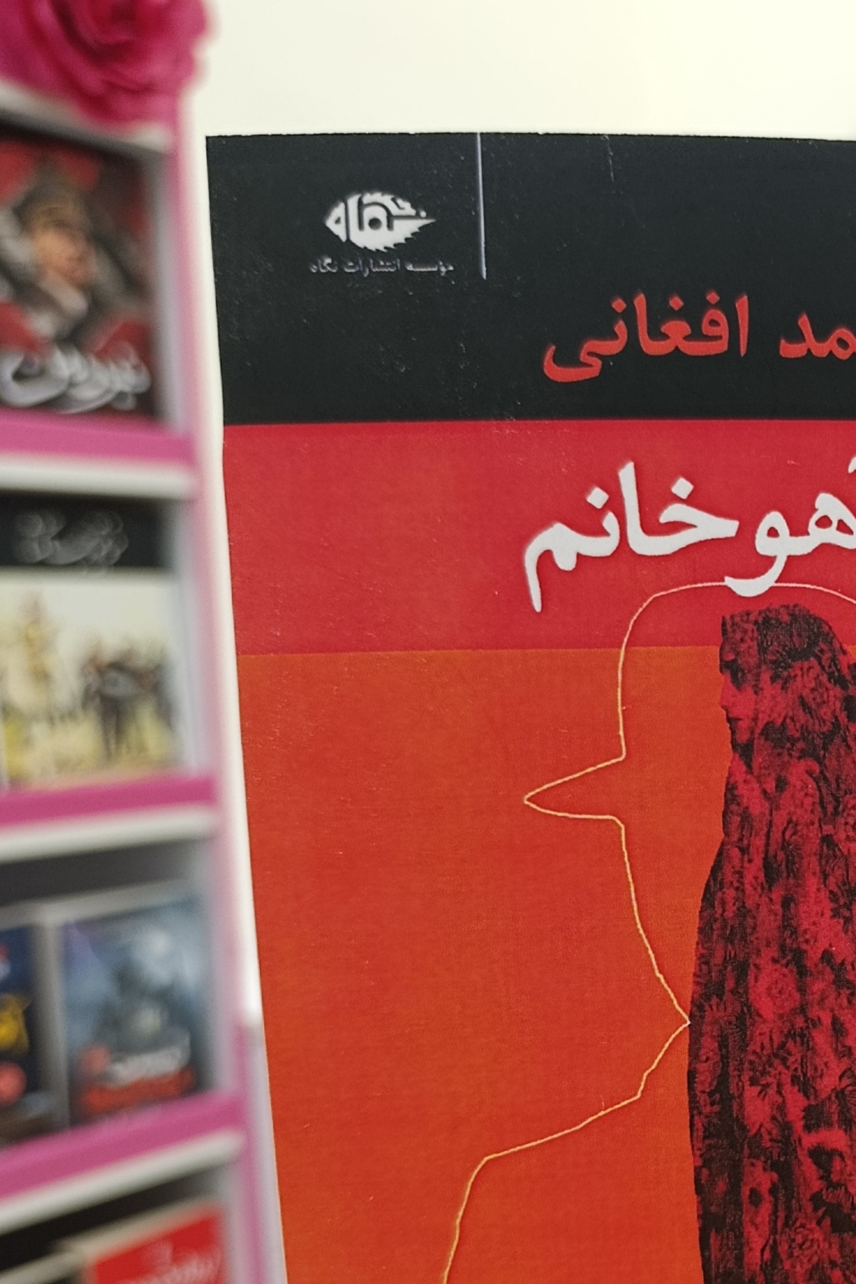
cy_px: 898
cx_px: 885
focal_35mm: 44
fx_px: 1569
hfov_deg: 28.4
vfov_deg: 43.6
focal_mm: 6.11
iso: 891
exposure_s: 1/100
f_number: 1.65
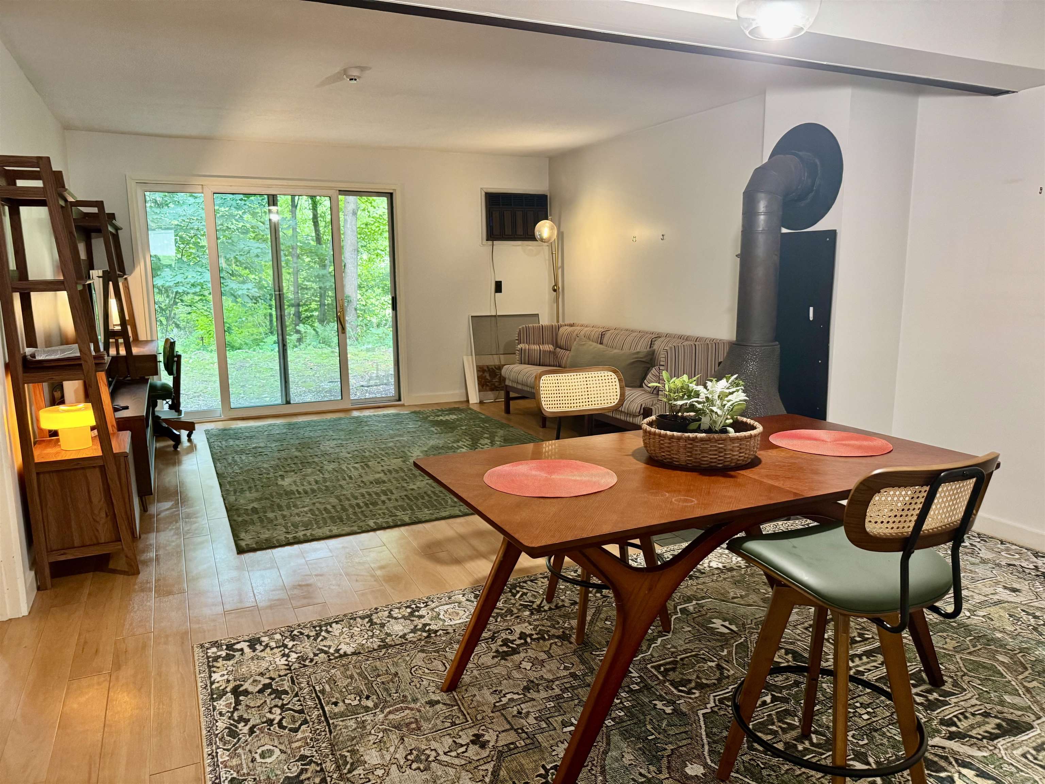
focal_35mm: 24
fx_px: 725
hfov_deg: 71.6
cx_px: 522
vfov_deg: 56.8
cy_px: 392
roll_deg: -0.1
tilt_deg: -9.9
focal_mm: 6.76
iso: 320
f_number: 1.78
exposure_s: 1/60
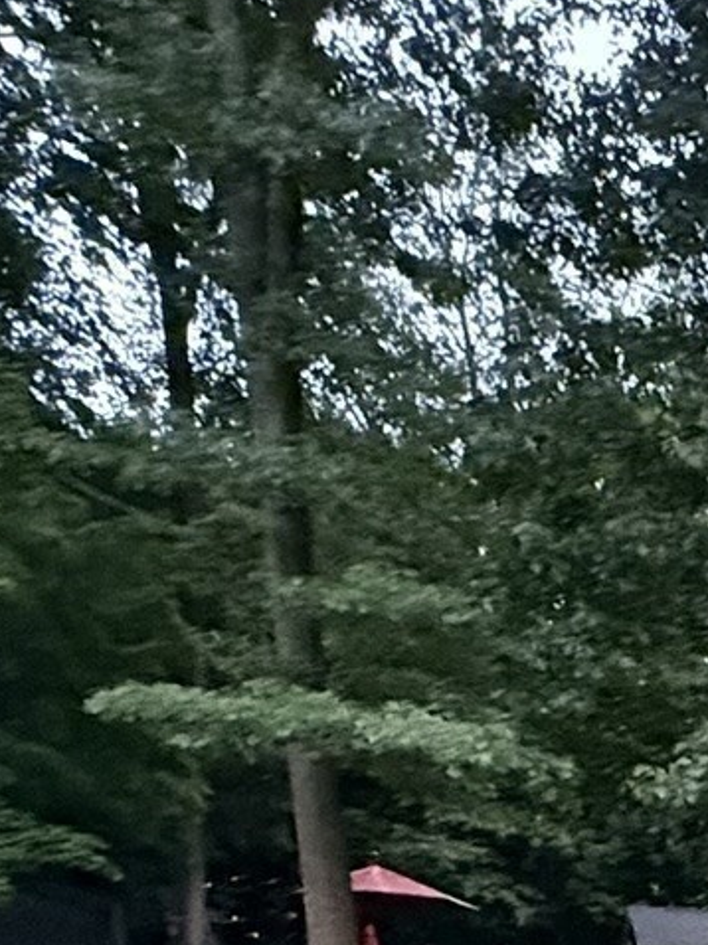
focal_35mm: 60
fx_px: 1638
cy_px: 1425
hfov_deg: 17.5
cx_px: 1410
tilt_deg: -14.0
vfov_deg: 24.7
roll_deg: -1.6
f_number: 2.2
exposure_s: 1/60
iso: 1000
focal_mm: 2.22
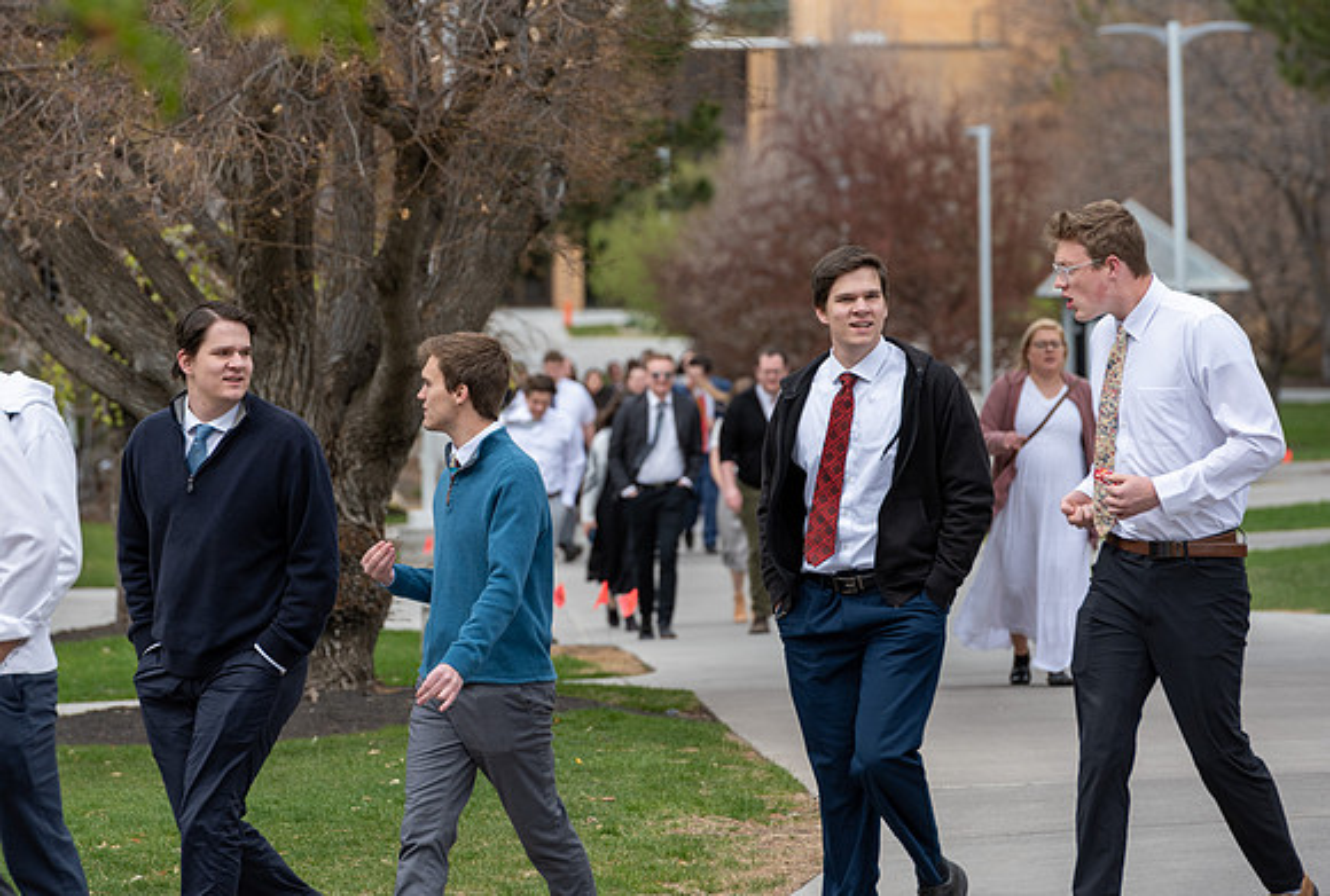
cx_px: 518
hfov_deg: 8.0
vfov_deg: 5.4
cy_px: 328
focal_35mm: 256
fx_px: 9484
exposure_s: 1/500
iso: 160
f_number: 6.3
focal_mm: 200
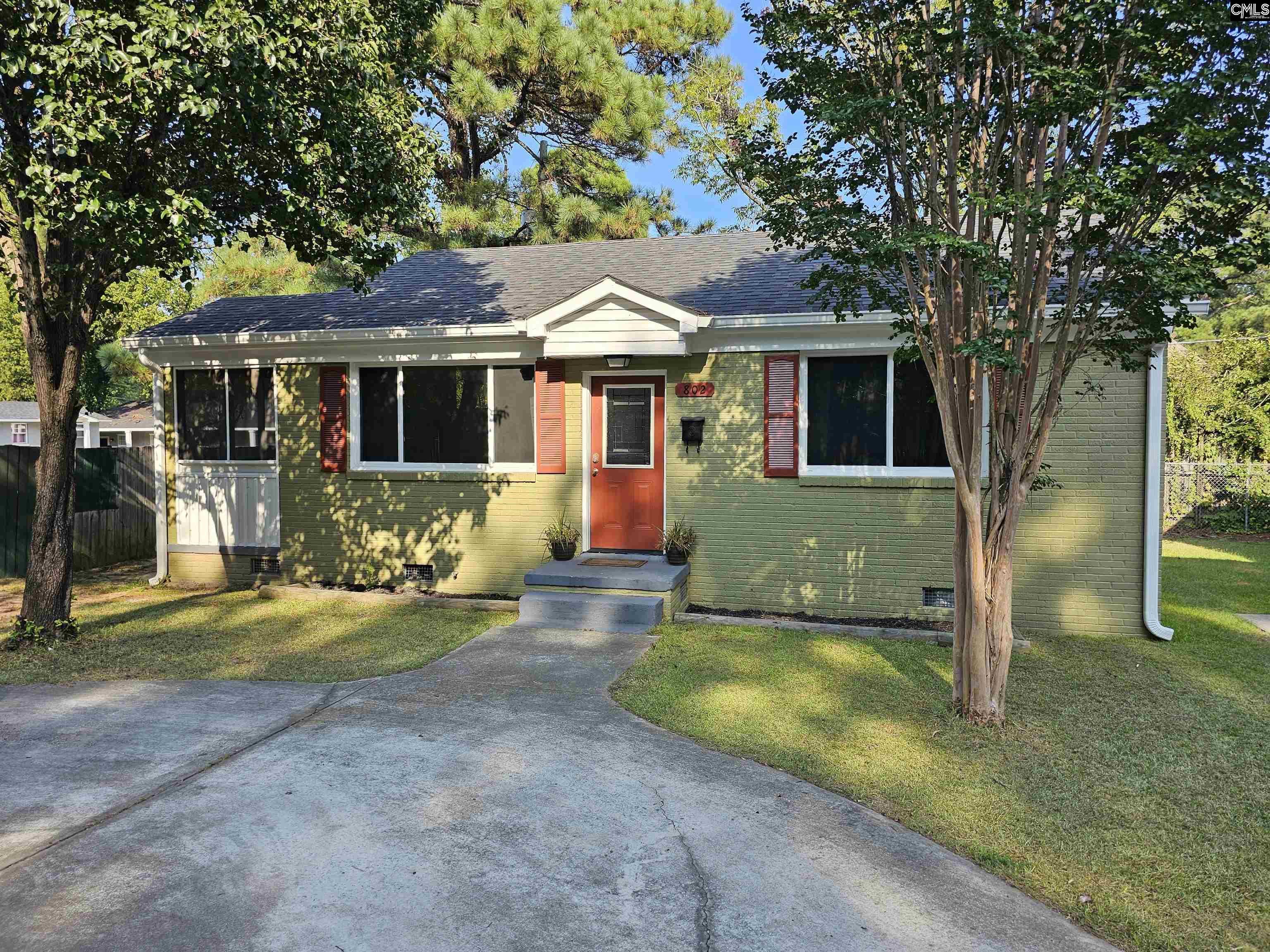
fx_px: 844
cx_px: 635
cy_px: 476
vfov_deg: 58.9
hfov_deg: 73.9
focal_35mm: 23
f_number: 1.7
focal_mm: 6.3
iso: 10
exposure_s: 1/239
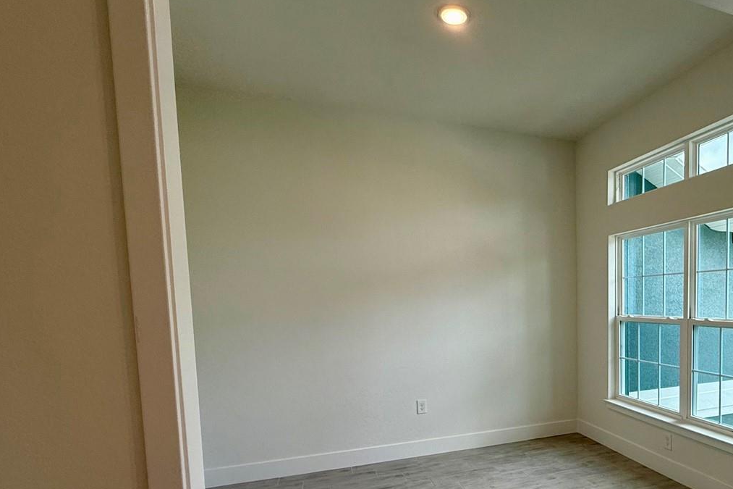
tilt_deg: -3.6
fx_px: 468
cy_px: 334
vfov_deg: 53.8
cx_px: 530
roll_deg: +1.2
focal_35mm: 23
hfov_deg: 72.0
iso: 64
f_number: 2.2
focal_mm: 2.22
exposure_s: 1/120
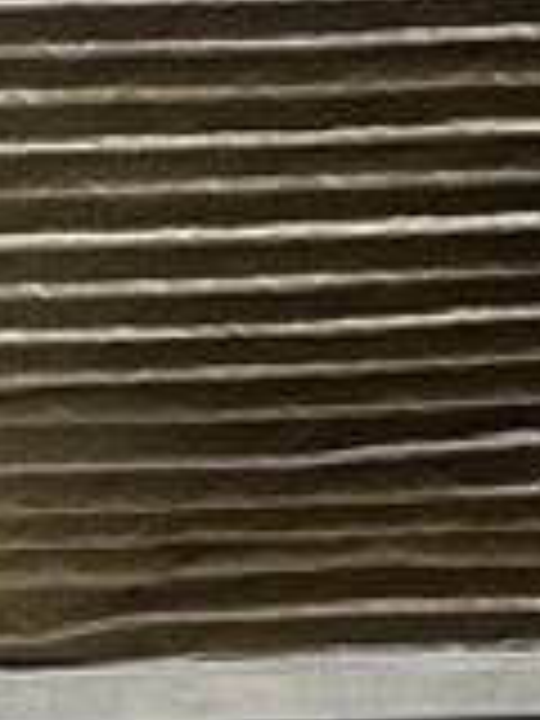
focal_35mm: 208
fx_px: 4326
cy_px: -1269
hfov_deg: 7.1
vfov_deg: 8.3
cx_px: -81
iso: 160
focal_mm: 5.7
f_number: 1.5
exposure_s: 1/60
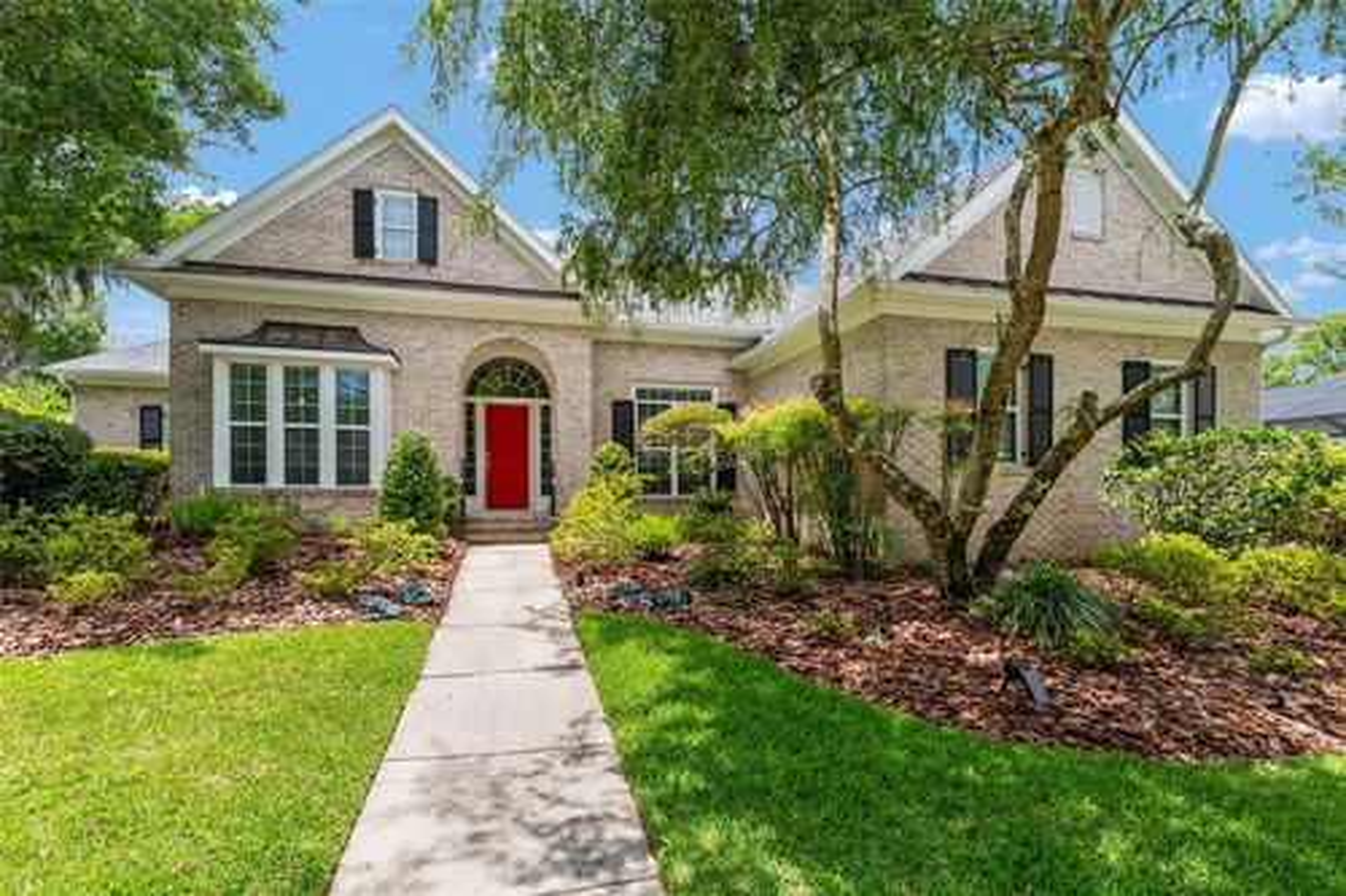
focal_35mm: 16
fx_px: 598
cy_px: 448
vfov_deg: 73.7
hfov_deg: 96.8
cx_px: 673
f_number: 7.1
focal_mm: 16
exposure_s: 1/640
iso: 500
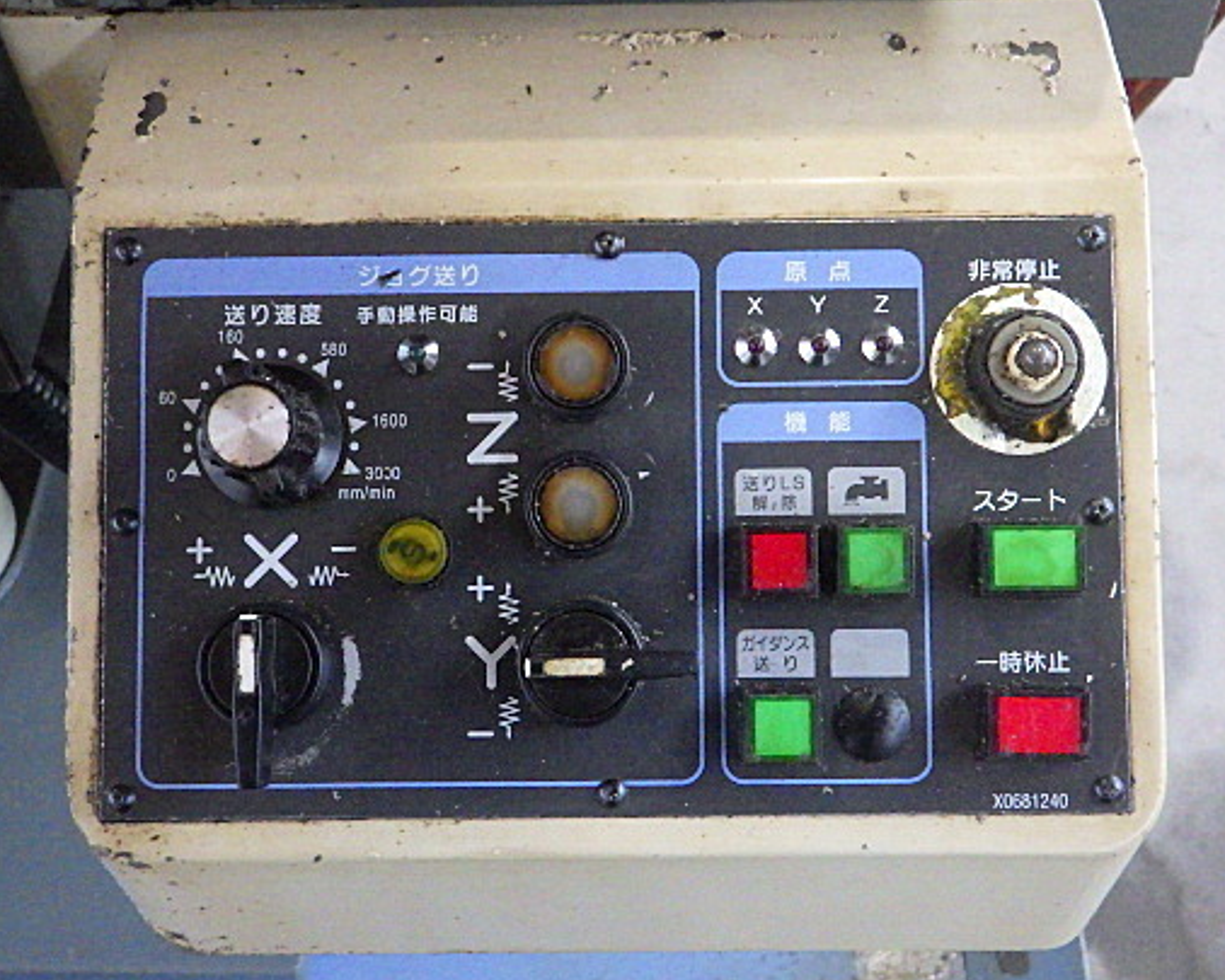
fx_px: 1523
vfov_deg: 35.7
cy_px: 506
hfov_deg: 43.8
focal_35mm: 42
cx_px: 608
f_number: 3.8
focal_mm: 6.1
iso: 1000
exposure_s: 1/50
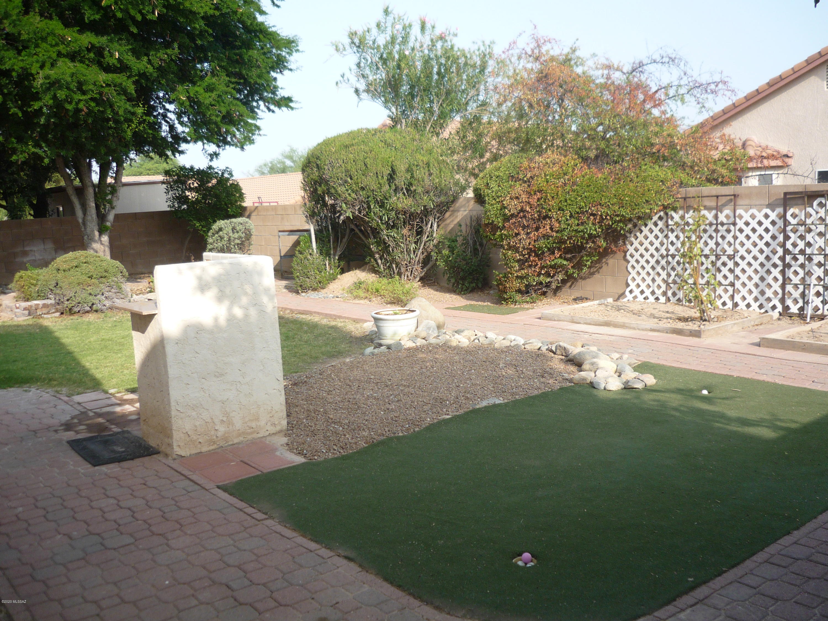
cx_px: 414
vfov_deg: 42.9
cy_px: 310
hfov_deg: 55.4
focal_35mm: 33
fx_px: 789
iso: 100
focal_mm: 5.5
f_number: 2.8
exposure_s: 1/500
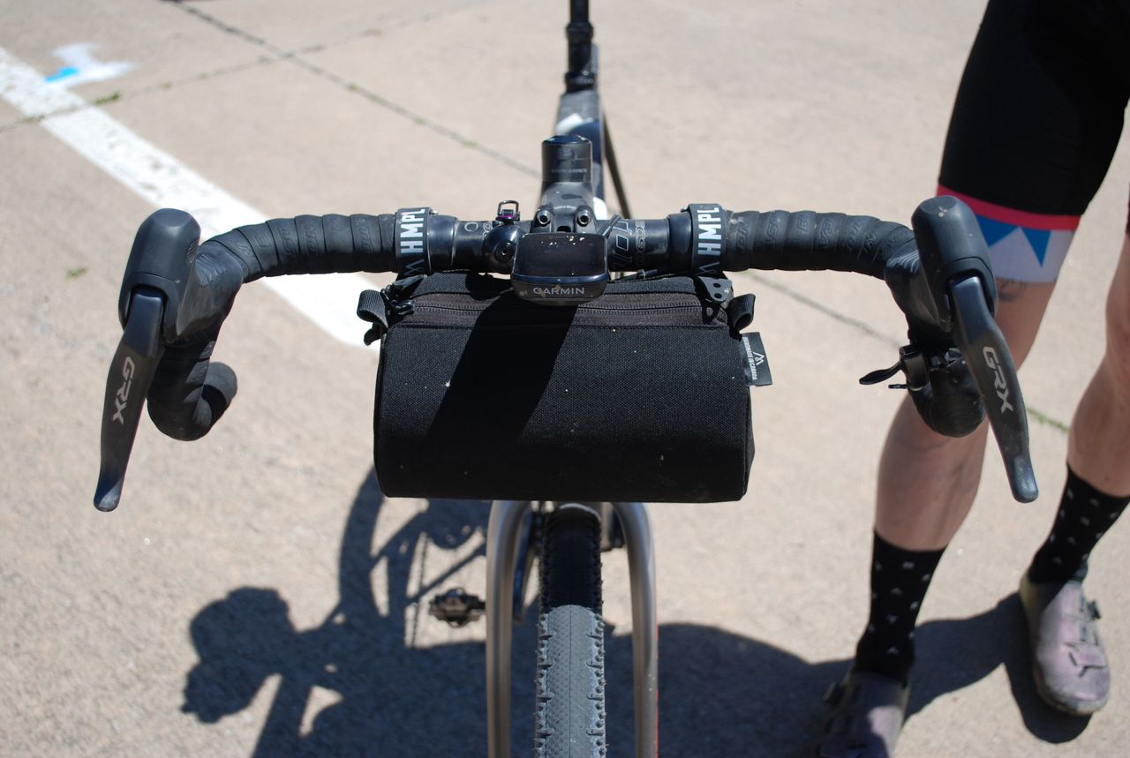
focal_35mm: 42
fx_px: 1321
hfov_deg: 46.3
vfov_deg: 32.0
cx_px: 565
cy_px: 379
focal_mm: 28
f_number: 4.5
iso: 100
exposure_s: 1/640
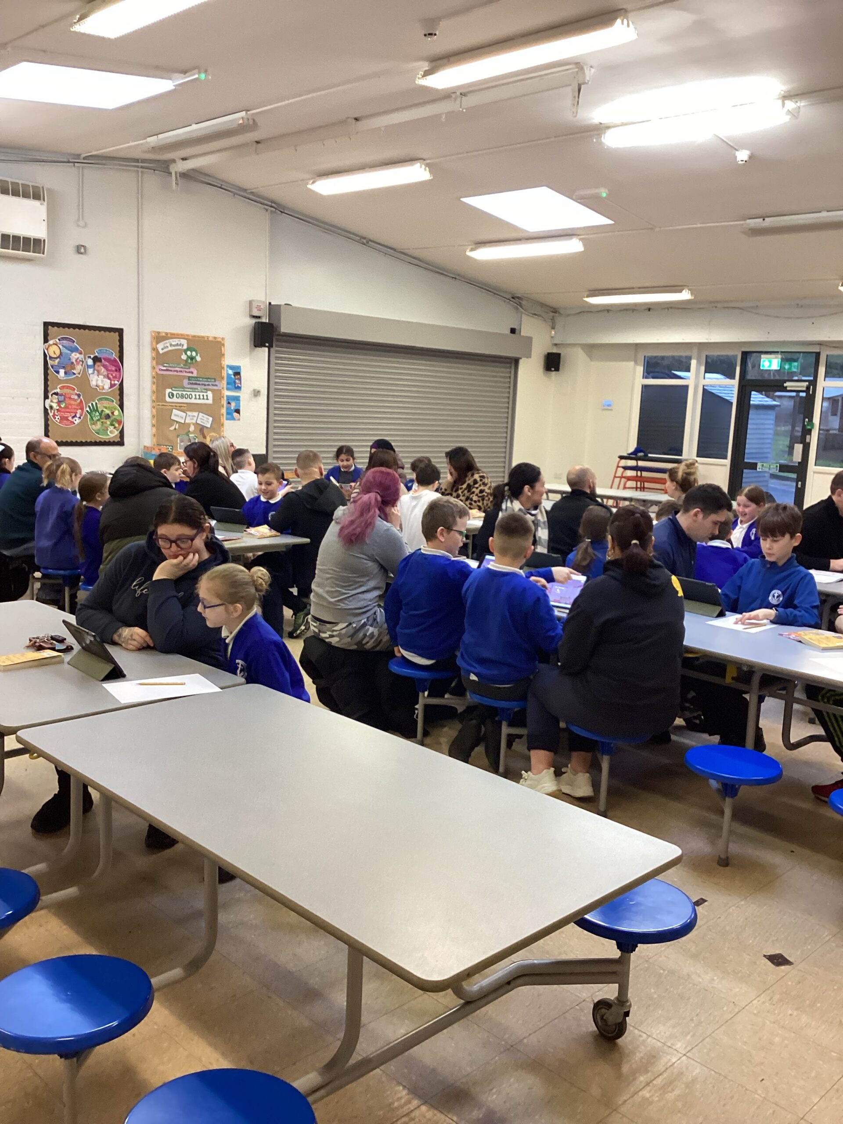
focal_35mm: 31
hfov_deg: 45.4
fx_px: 1007
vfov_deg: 58.4
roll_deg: -1.9
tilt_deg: -9.1
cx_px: 422
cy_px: 562
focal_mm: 3.3
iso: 200
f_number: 2.4
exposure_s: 1/50
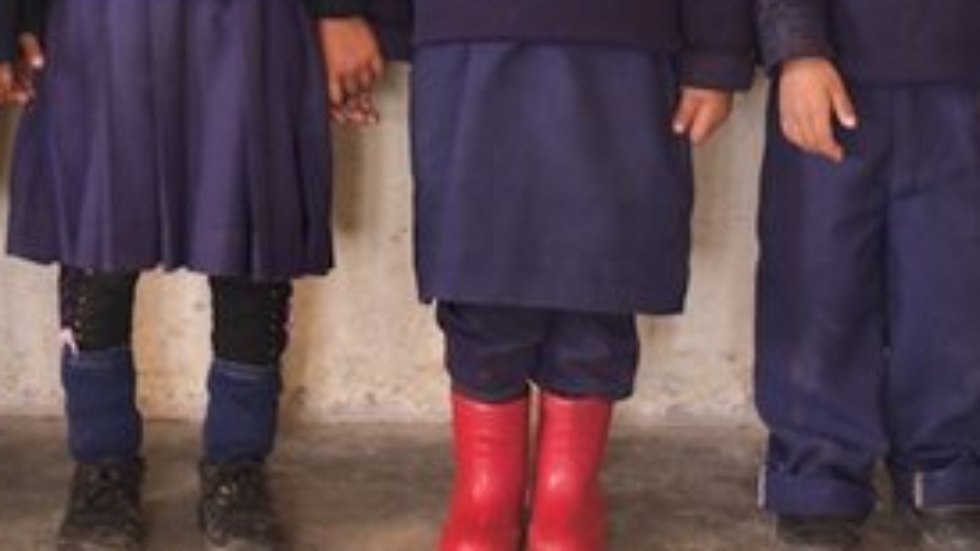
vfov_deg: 7.8
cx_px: 293
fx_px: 3871
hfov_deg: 14.4
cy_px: -540
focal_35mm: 149
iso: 320
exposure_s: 1/11.1
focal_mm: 28
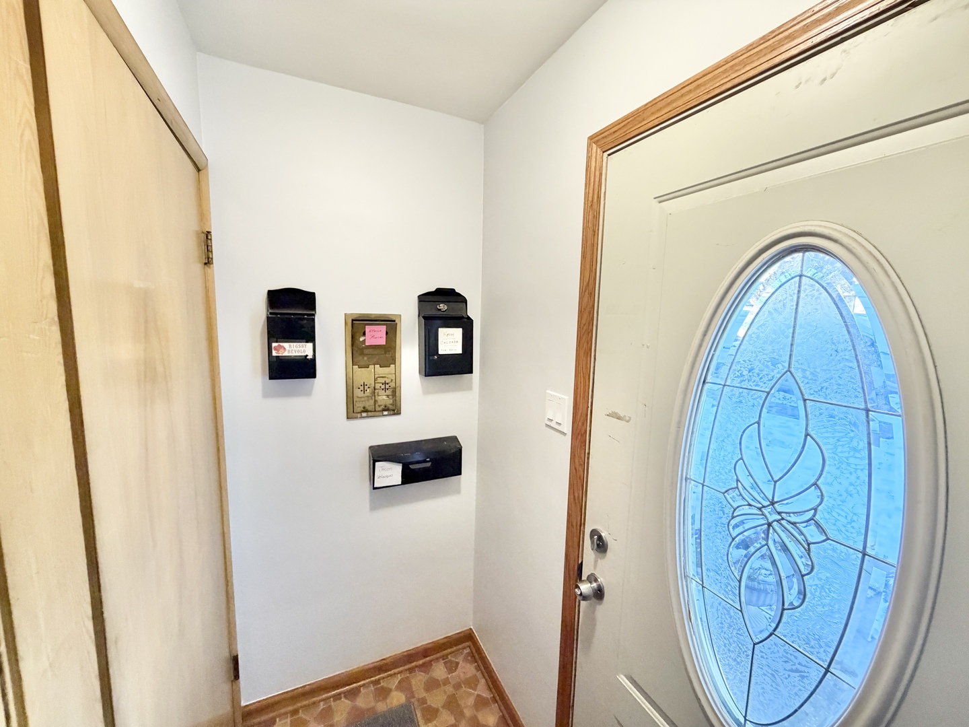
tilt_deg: -6.6
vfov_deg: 85.7
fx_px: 392
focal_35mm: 14
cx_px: 484
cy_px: 364
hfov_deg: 102.1
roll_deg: -1.1
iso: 500
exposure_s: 1/60
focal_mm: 2.22
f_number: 2.2
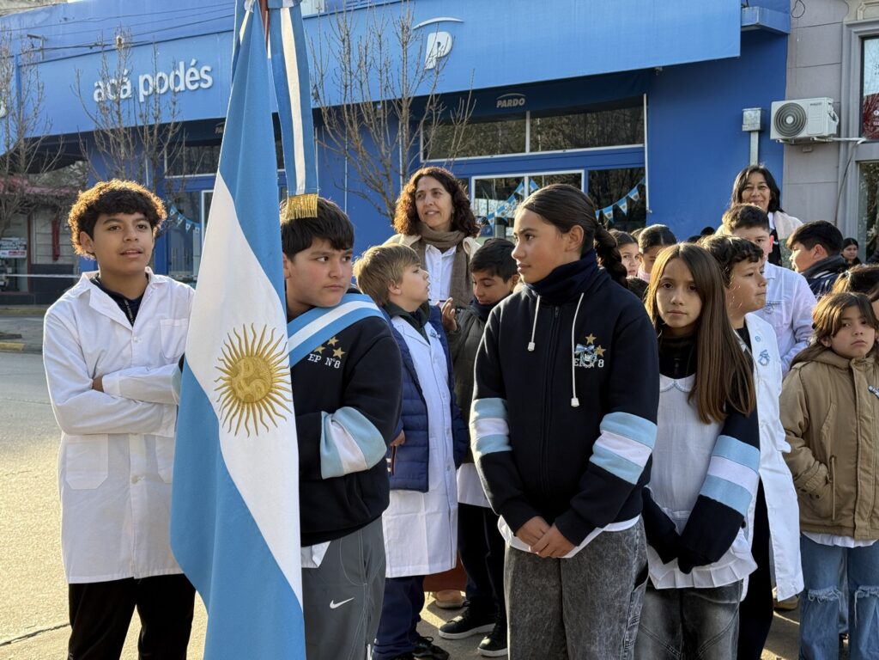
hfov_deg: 39.7
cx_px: 440
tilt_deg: -2.1
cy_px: 330
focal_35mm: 48
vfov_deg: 30.3
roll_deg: -0.7
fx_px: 1219
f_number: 1.78
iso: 64
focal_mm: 6.76
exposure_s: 1/342
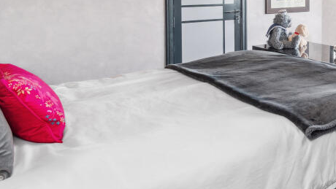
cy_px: -9
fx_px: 312
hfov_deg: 46.3
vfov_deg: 30.8
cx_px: 344
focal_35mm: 35
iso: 320
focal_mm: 10
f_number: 9
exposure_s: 1/5
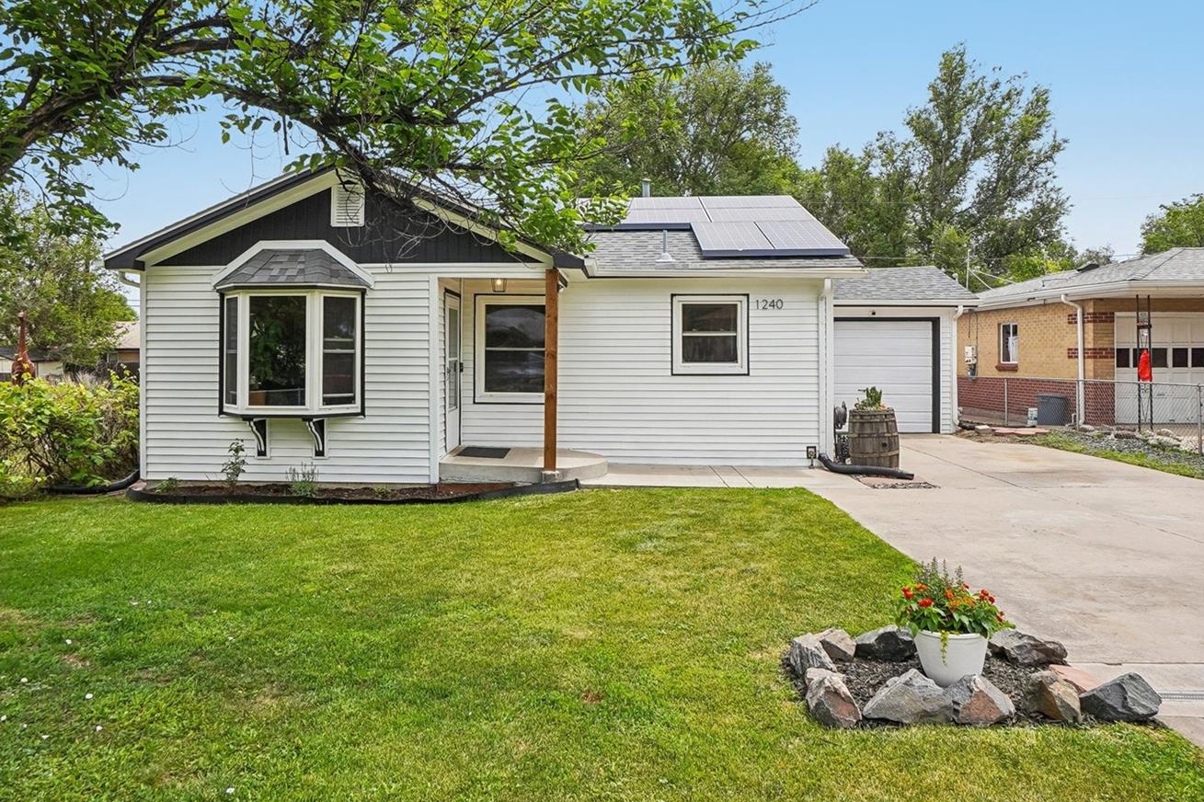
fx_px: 736
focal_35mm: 22
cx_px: 567
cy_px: 345
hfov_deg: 78.5
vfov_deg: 57.0
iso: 100
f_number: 8
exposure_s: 1/200
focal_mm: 12
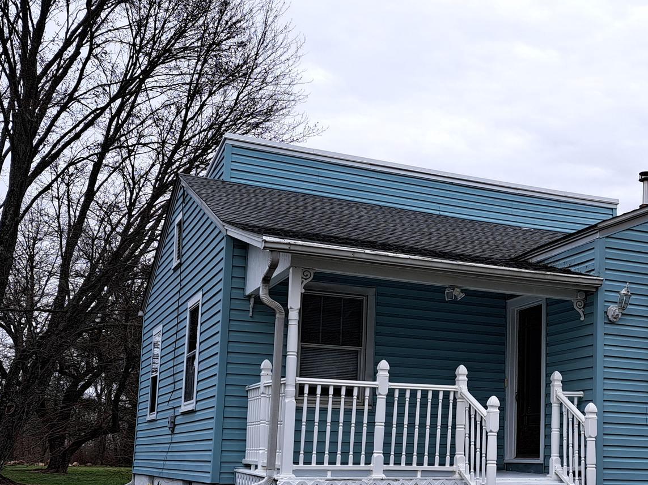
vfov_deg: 33.3
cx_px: 503
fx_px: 805
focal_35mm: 43
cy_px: 321
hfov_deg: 42.2
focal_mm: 5.23
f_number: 1.8
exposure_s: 1/548
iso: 50
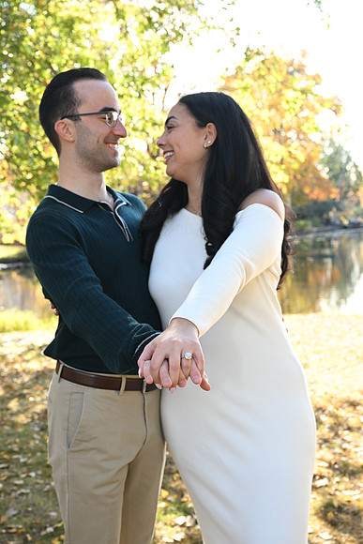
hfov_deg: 29.3
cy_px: 272
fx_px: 695
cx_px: 182
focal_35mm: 46
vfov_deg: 42.7
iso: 200
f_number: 6.3
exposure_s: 1/80
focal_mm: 46
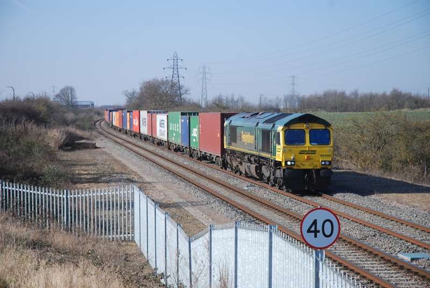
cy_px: 144
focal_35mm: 105
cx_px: 215
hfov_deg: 19.4
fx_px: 1256
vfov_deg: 13.1
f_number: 5.6
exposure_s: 1/640
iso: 320
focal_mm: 70
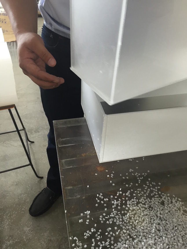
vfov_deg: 61.7
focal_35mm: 29
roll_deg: -5.1
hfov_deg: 48.2
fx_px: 209
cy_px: 124
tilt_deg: -42.9
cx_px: 94
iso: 80
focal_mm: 4.15
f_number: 2.2
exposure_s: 1/30
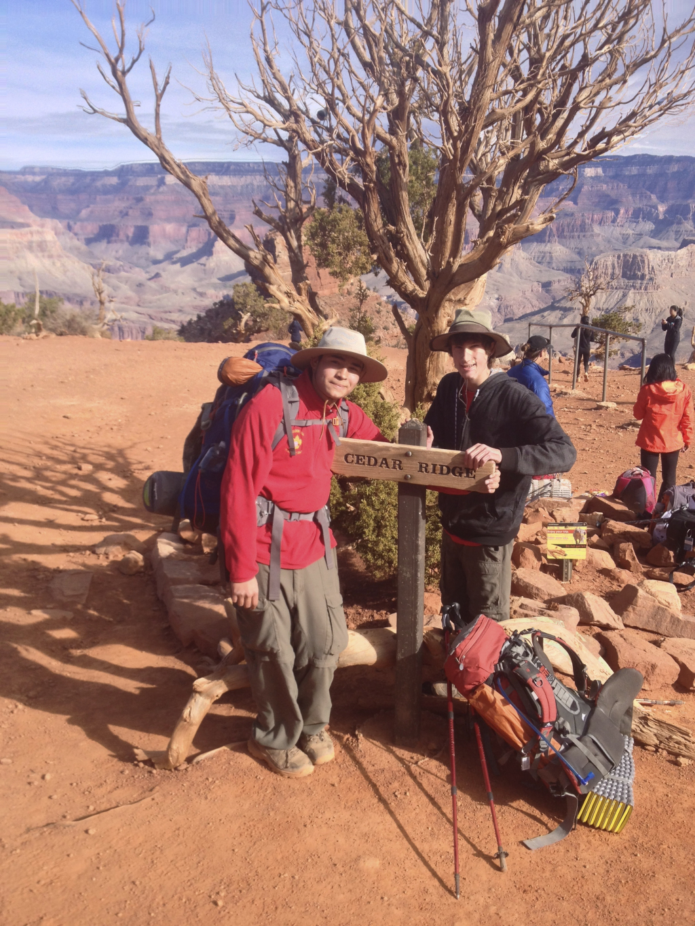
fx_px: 937
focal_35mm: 35
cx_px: 348
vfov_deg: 52.6
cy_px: 463
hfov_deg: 40.7
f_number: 2.4
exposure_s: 1/1175
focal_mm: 4.28
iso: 50
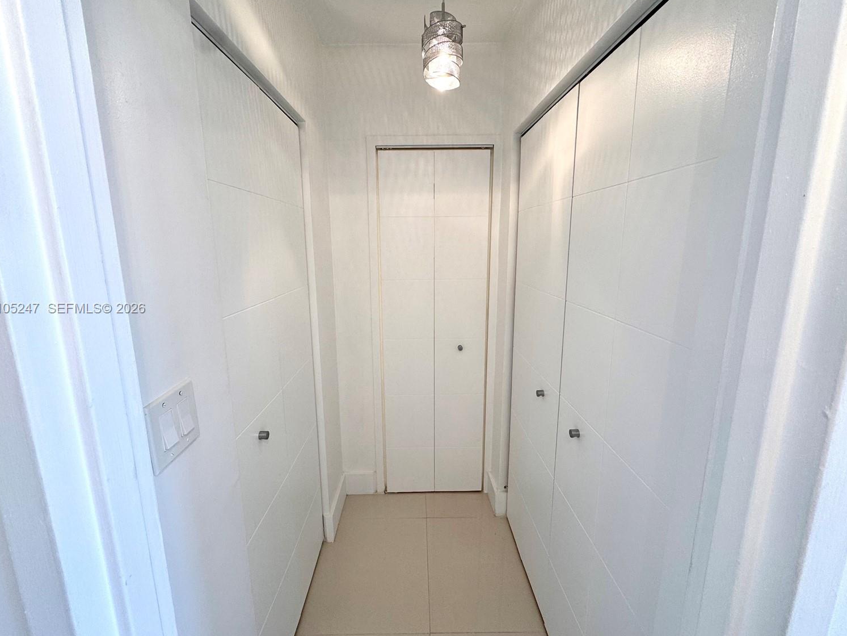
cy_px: 309
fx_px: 367
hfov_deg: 98.2
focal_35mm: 15
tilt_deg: -11.3
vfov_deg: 81.7
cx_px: 422
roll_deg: +0.8
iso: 100
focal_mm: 2.22
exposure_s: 1/120
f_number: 2.2
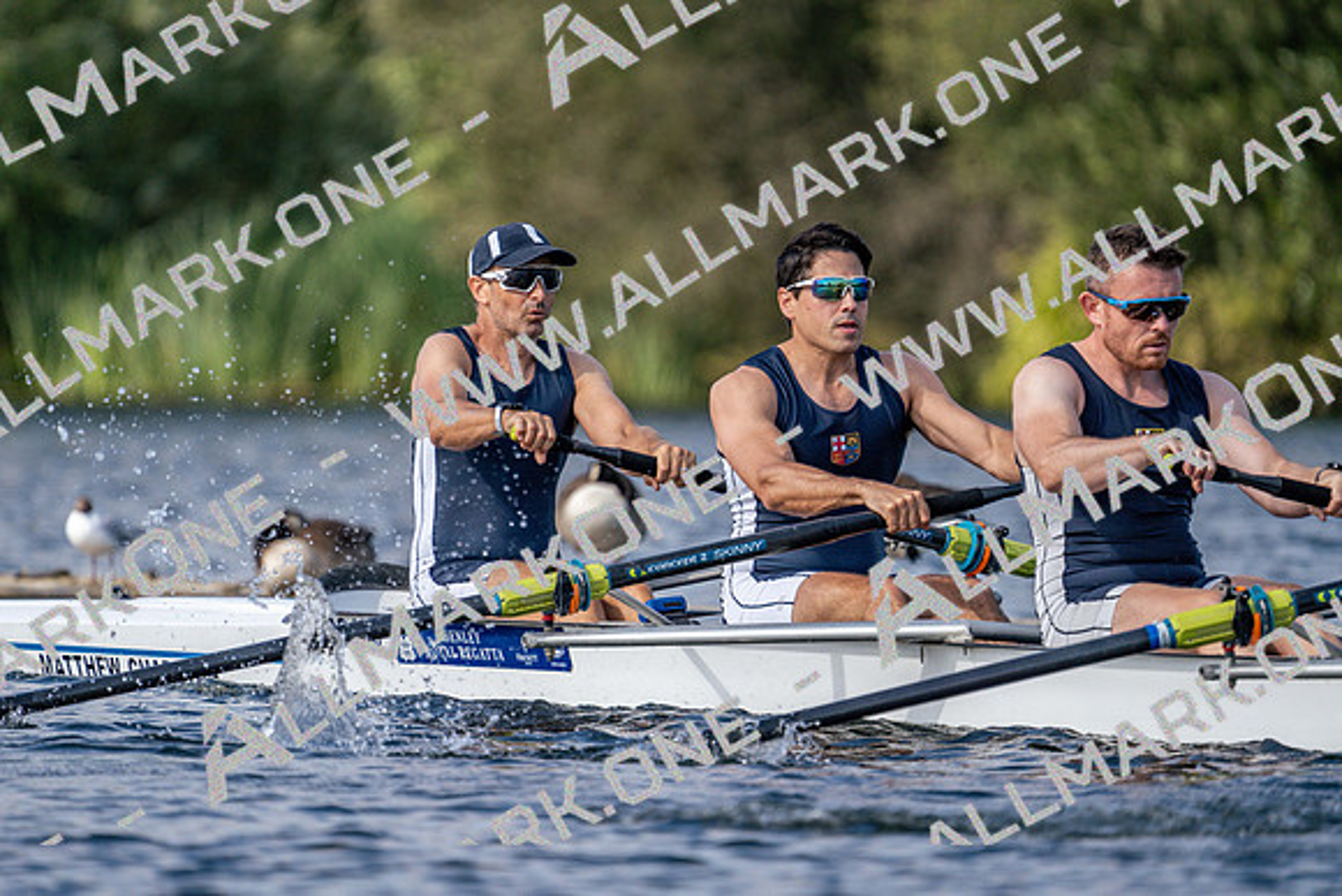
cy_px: 448
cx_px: 671
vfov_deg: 2.3
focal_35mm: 600
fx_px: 22371
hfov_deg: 3.4
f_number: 6.3
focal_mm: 600
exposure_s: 1/1600
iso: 320
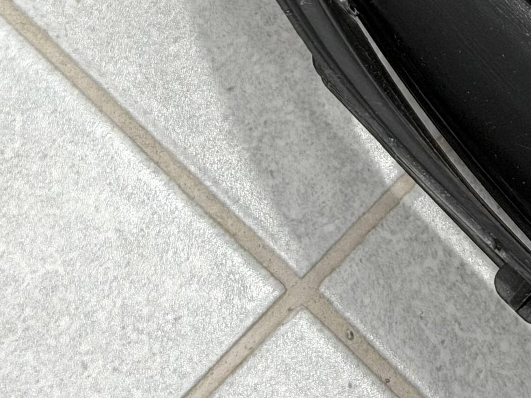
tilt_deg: -68.9
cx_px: 762
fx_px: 2271
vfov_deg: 9.8
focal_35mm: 148
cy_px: -140
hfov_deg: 12.7
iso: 50
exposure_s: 1/145
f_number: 1.78
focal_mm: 6.76
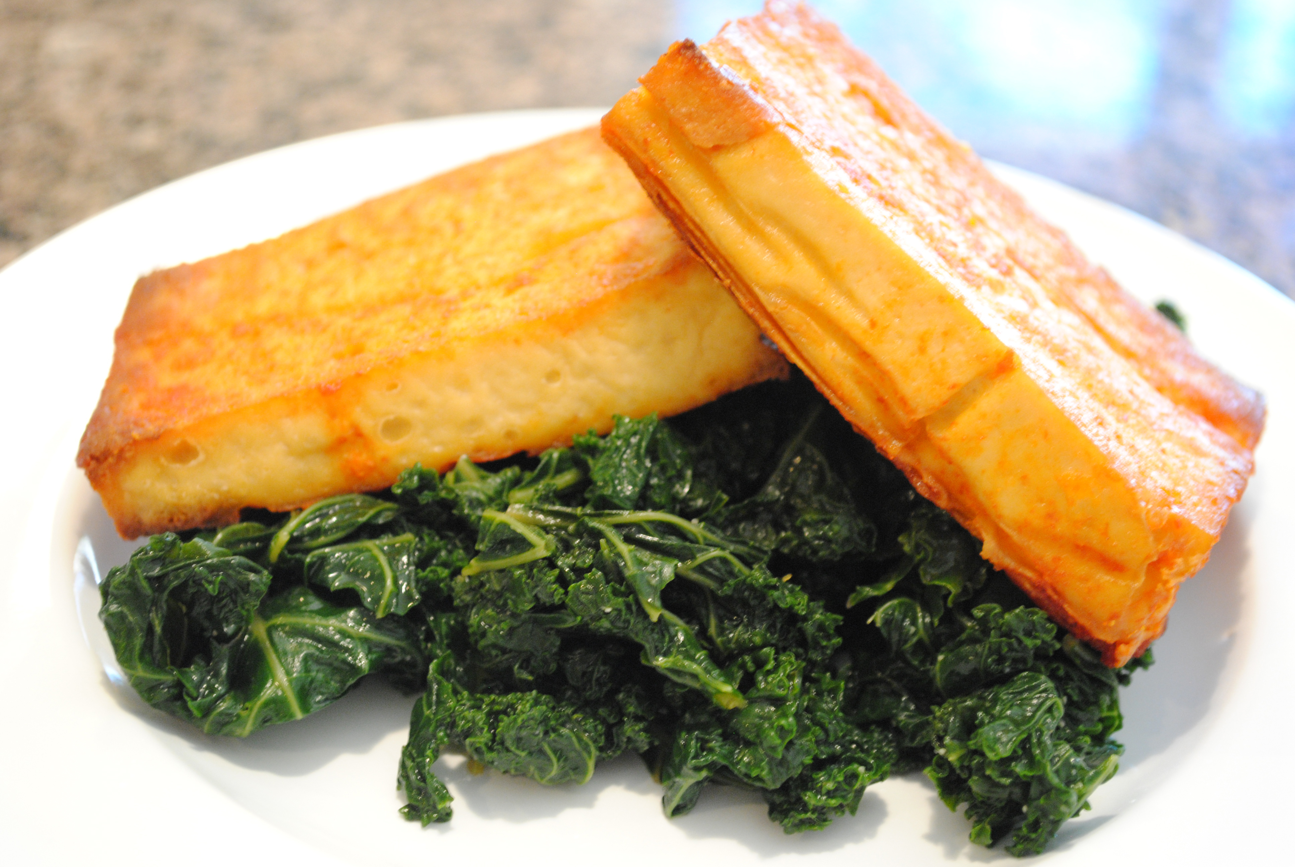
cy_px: 434
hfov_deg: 29.2
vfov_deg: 19.8
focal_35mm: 69
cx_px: 648
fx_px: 2485
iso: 800
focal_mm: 46
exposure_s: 1/13
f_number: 5.3
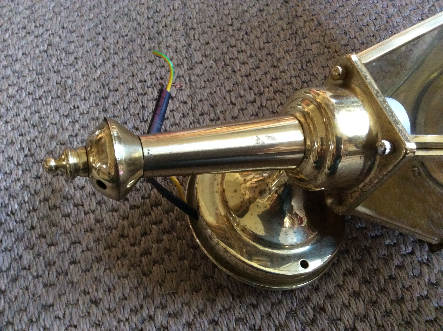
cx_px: 222
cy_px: 166
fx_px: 409
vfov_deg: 44.1
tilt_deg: -60.7
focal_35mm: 32
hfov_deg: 56.9
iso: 320
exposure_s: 1/25
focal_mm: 3.3
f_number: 2.4
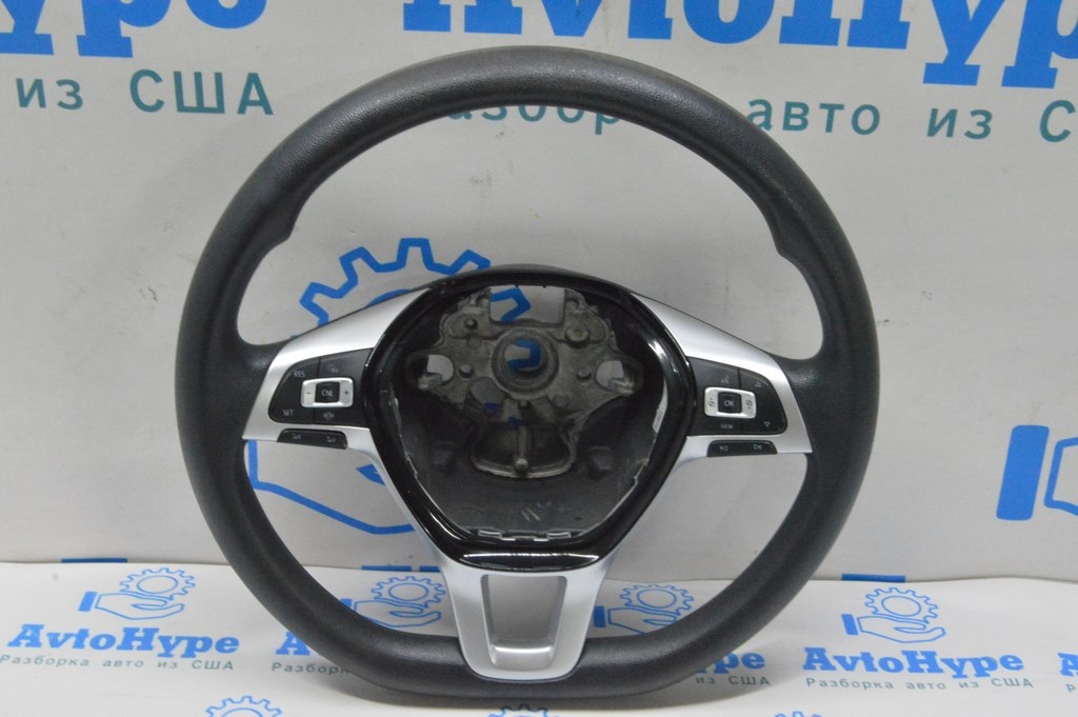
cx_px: 539
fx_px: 1526
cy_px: 358
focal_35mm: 51
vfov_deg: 26.4
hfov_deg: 38.9
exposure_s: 1/20
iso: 6400
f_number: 20
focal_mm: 34
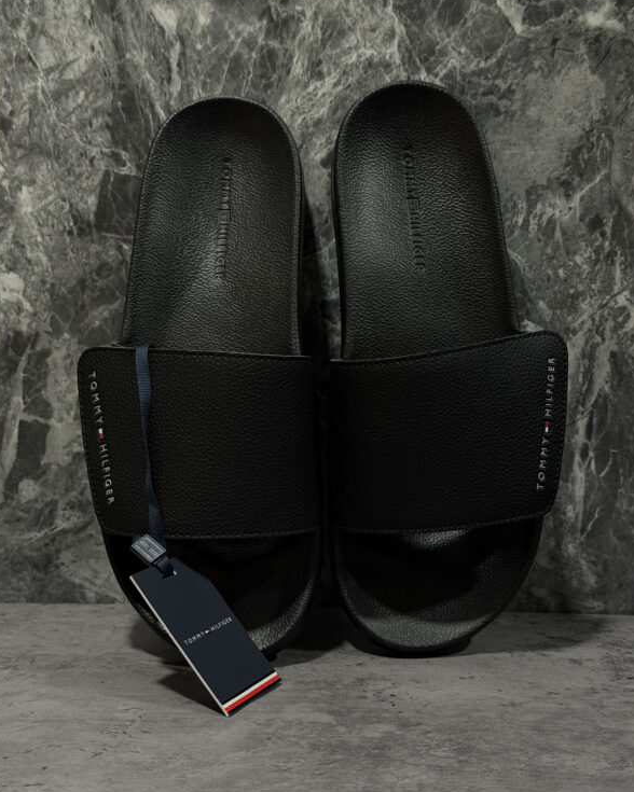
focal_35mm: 51
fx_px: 1196
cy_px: 416
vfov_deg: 36.6
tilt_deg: -7.3
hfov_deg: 29.7
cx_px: 317
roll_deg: -1.5
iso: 400
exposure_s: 1/40
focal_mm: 6.76
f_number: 1.78
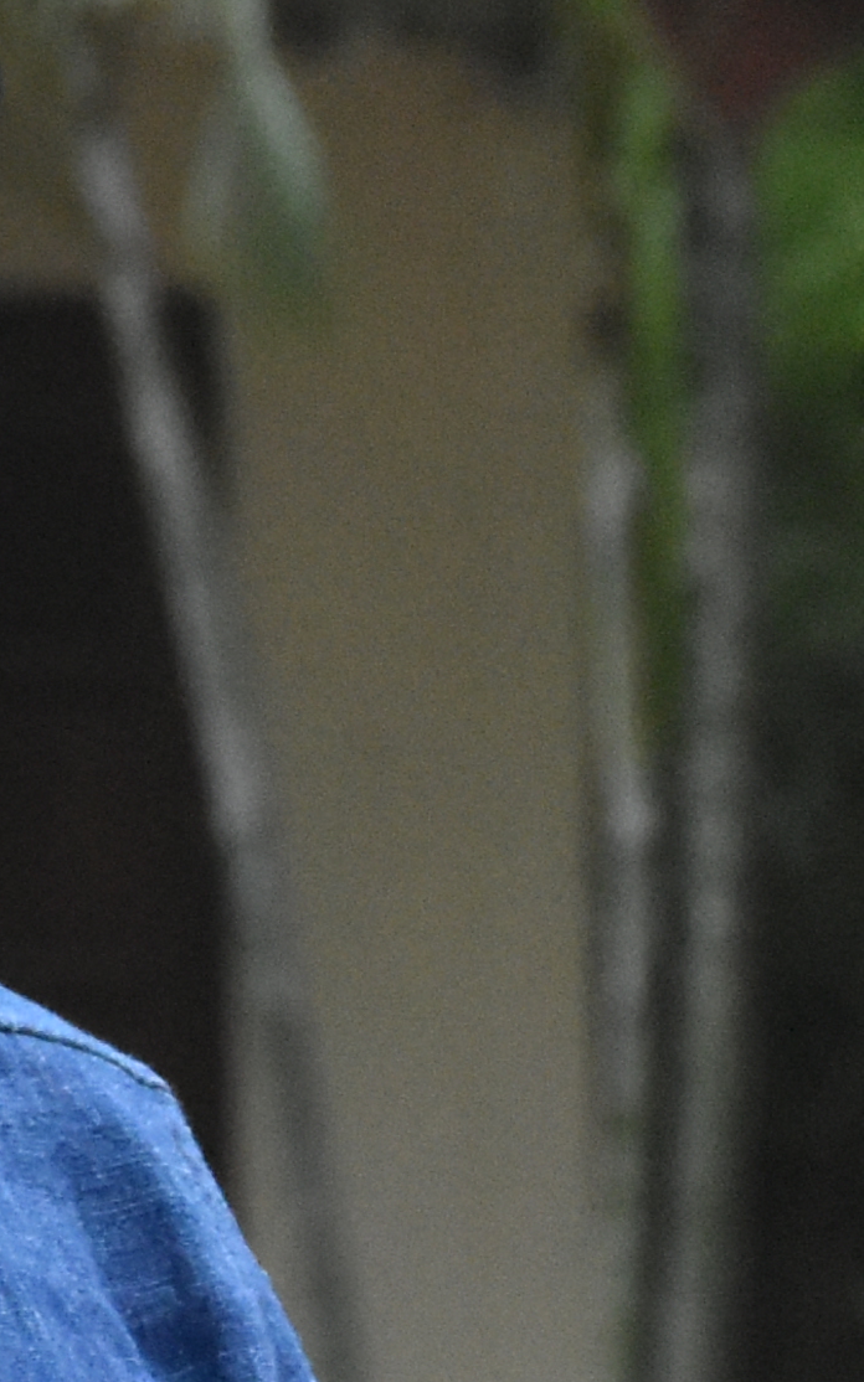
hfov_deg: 2.0
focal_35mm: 659
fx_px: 24834
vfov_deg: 3.2
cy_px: 1912
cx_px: 848
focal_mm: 80
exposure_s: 1/1000
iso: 2500
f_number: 8
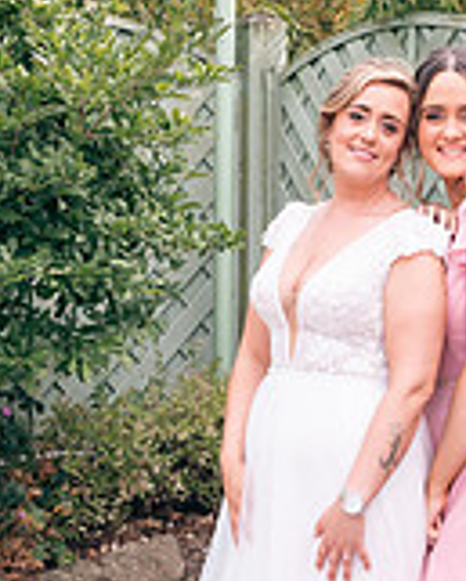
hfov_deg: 14.3
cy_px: 363
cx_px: 256
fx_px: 1860
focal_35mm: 108
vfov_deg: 17.7
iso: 160
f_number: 6.3
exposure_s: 1/160
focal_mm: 32
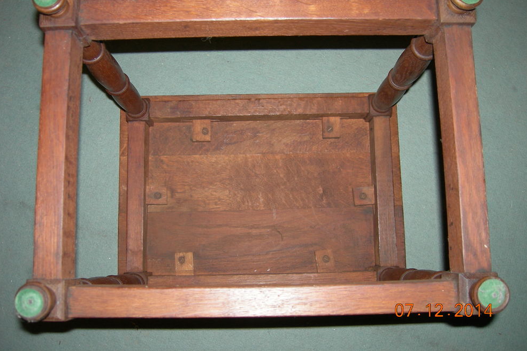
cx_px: 263
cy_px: 152
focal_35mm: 38
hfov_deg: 50.7
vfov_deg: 35.0
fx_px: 556
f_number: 2.7
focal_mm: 7.5
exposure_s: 1/60.1
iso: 64
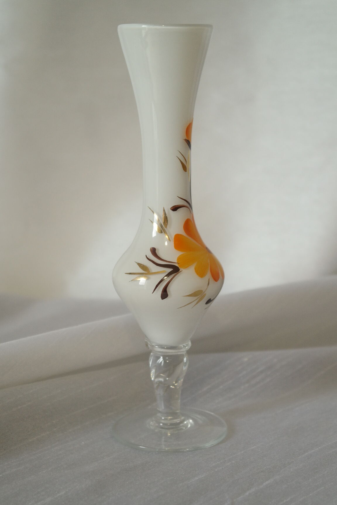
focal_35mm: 77
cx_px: 168
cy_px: 252
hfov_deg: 17.7
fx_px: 1081
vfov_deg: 26.3
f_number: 5.6
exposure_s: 1/30
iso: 800
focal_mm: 50
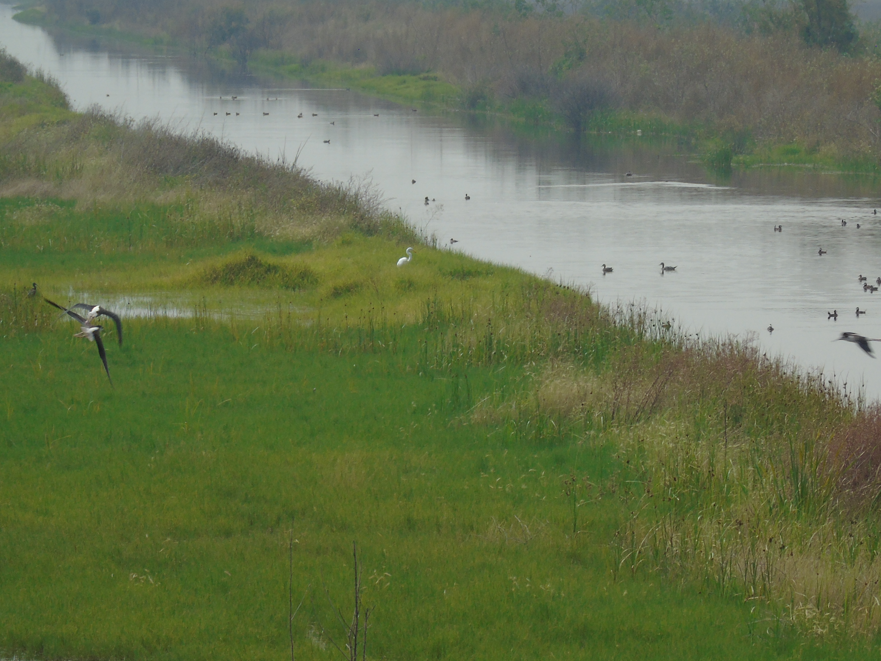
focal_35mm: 389
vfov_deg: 3.8
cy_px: 318
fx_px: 9900
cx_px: 590
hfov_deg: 5.1
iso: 80
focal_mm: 50
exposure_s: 1/250
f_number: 4.9
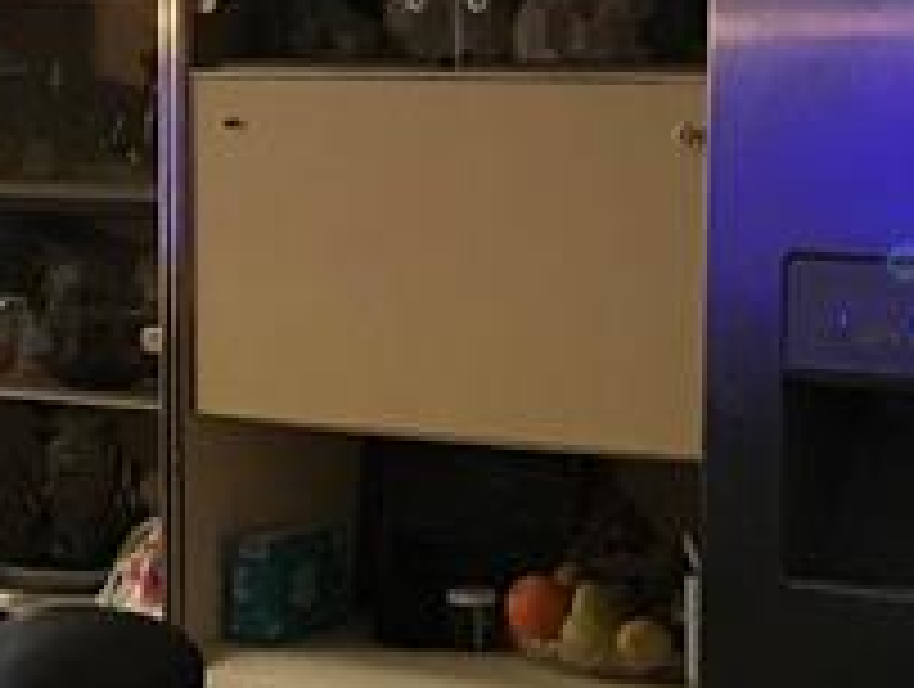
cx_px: -338
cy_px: 193
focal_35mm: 141
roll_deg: +1.3
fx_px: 3730
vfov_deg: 10.5
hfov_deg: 13.4
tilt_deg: -4.0
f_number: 1.8
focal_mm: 3.99
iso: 64
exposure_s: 1/15
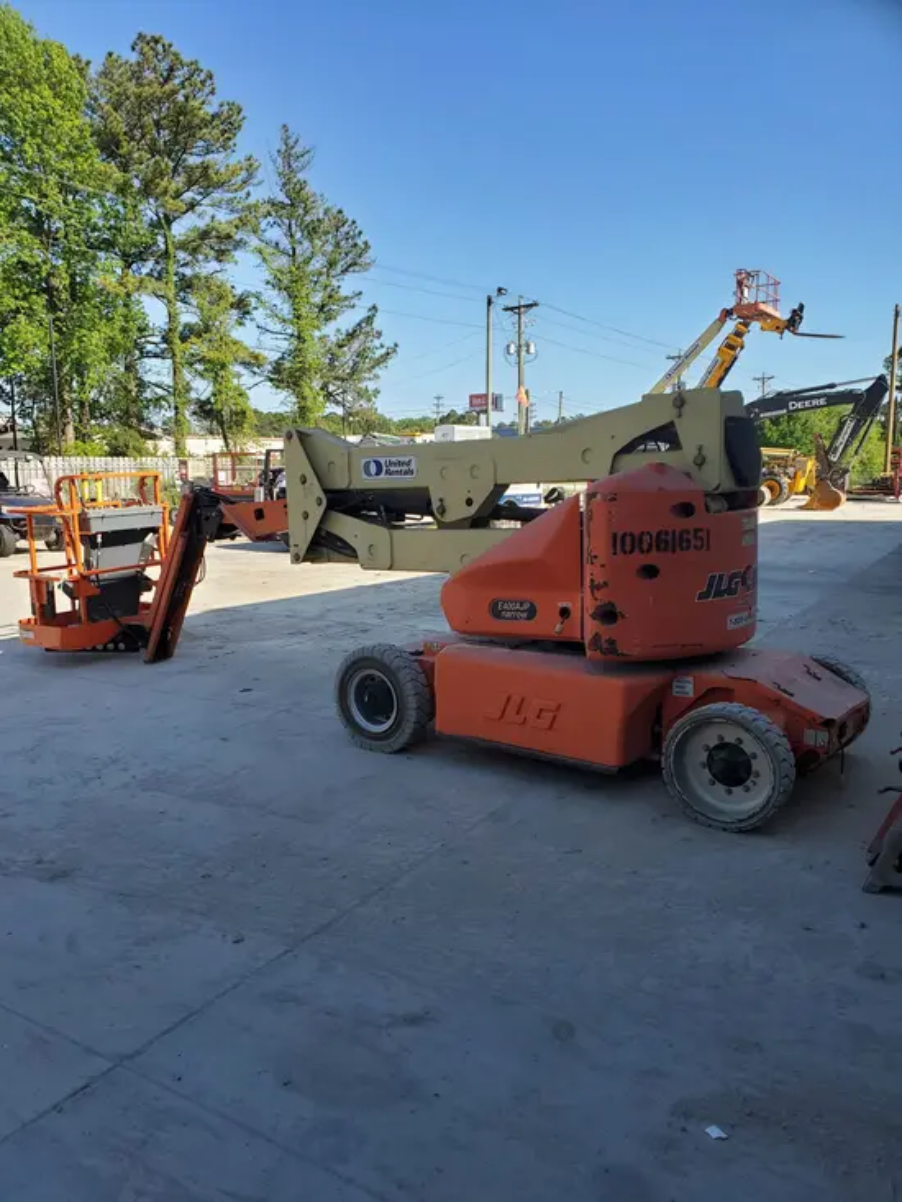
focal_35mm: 26
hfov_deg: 53.1
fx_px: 903
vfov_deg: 67.3
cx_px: 451
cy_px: 601
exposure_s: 1/760
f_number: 2.4
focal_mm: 4.3
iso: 50
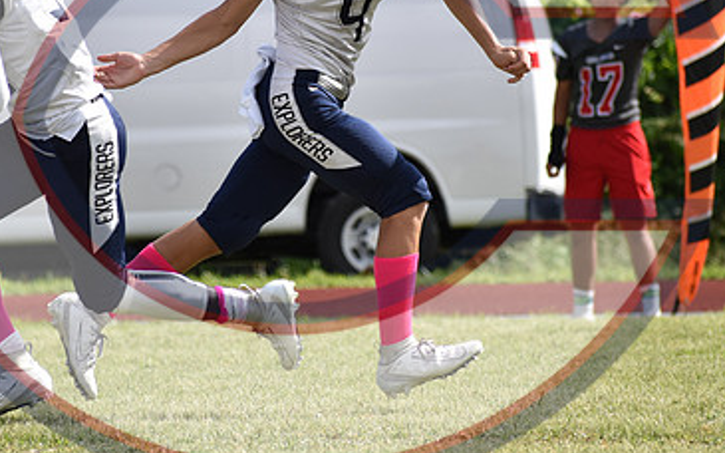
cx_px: 282
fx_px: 10569
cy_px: 118
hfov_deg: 3.9
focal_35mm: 535
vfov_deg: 2.5
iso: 400
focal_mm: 220
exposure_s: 1/1600
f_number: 6.3
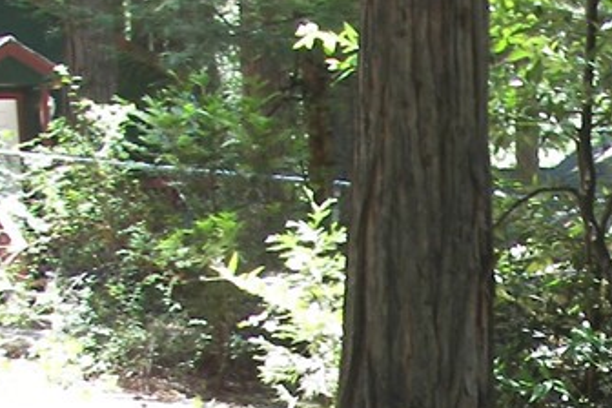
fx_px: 2261
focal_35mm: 133
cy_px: 694
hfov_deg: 15.0
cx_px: 703
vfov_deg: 9.9
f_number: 2.8
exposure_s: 1/40
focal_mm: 6.9
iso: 50
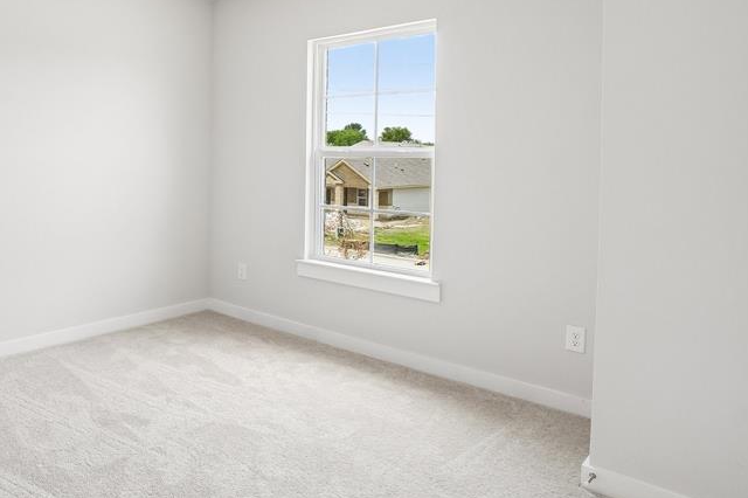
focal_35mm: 24
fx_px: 498
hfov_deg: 68.9
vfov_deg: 52.0
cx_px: 186
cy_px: 162
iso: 400
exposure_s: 1/100
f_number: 8
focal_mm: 10
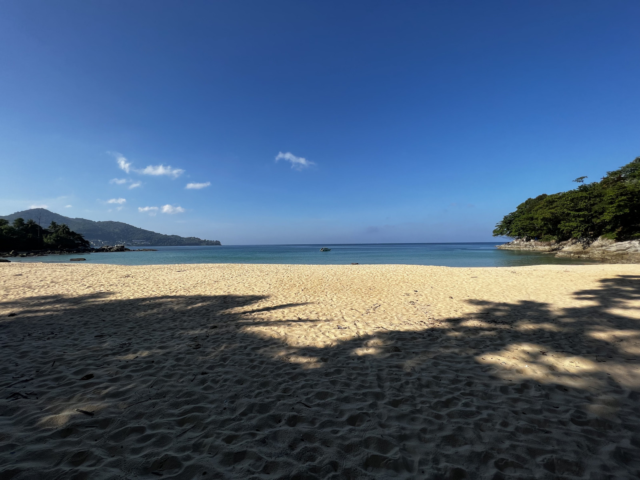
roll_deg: +0.8
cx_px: 320
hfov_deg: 106.2
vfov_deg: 89.9
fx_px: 240
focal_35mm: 13
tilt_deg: +1.1
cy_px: 240
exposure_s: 1/2976
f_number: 1.8
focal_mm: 1.57
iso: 32
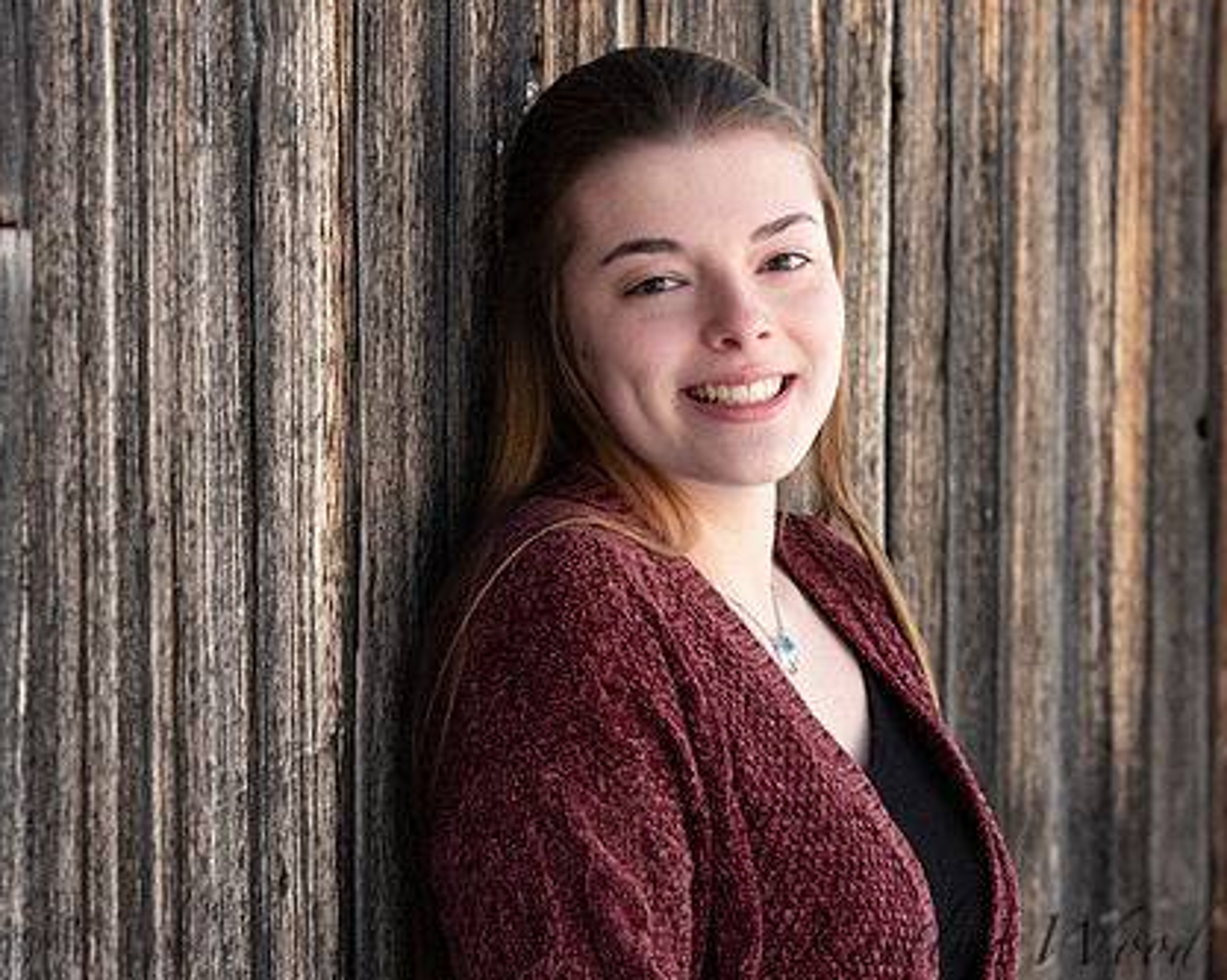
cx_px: 794
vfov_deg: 7.9
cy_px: 487
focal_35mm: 196
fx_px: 7113
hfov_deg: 9.9
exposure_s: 1/200
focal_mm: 150
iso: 400
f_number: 7.1
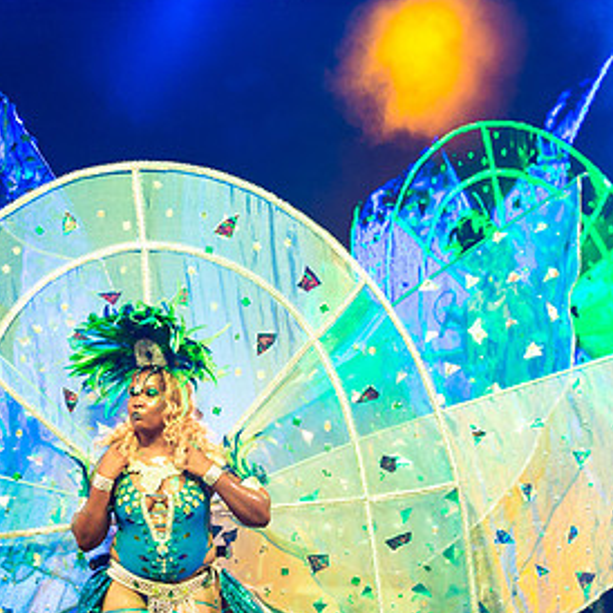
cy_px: 334
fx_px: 3686
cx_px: 208
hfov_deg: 9.5
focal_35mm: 184
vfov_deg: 9.5
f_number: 5.6
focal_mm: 70
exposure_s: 1/160
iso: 2500
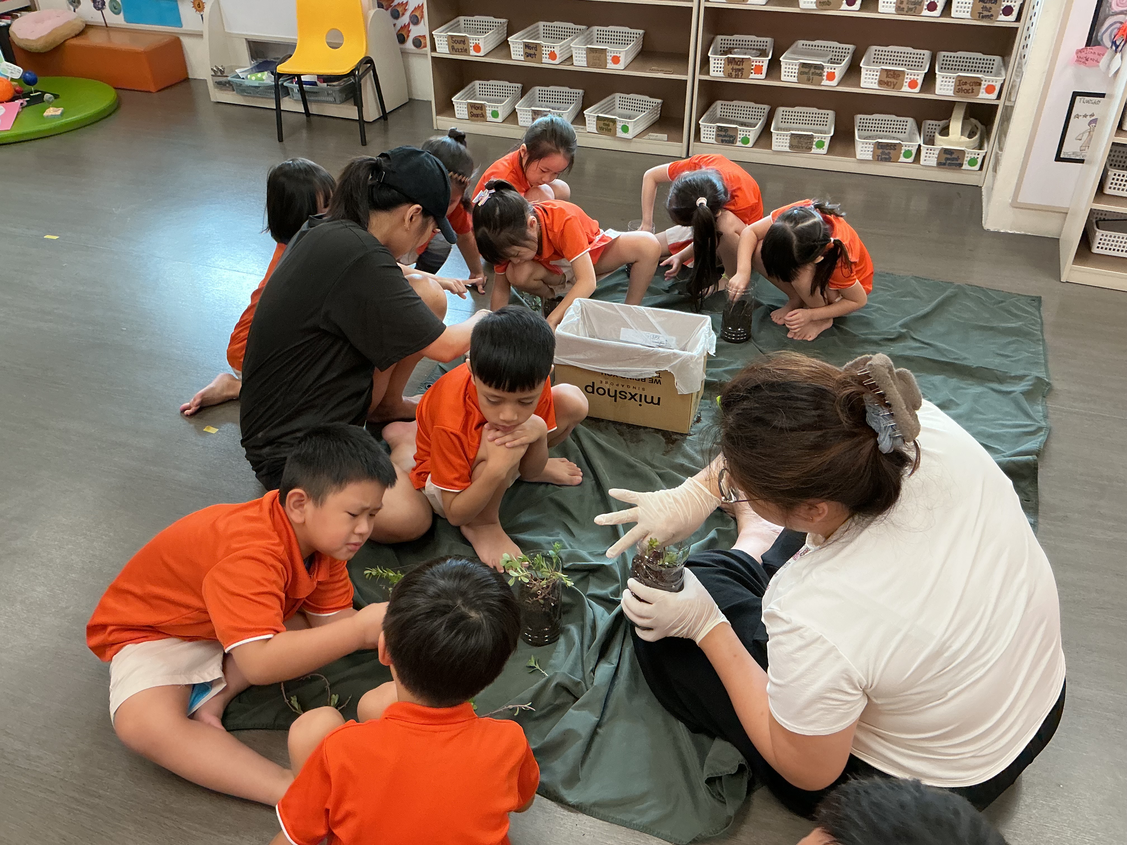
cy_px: 422
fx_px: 944
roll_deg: -1.3
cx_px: 564
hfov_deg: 61.7
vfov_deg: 48.2
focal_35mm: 29
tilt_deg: -35.3
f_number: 1.8
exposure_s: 1/50
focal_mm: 3
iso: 125
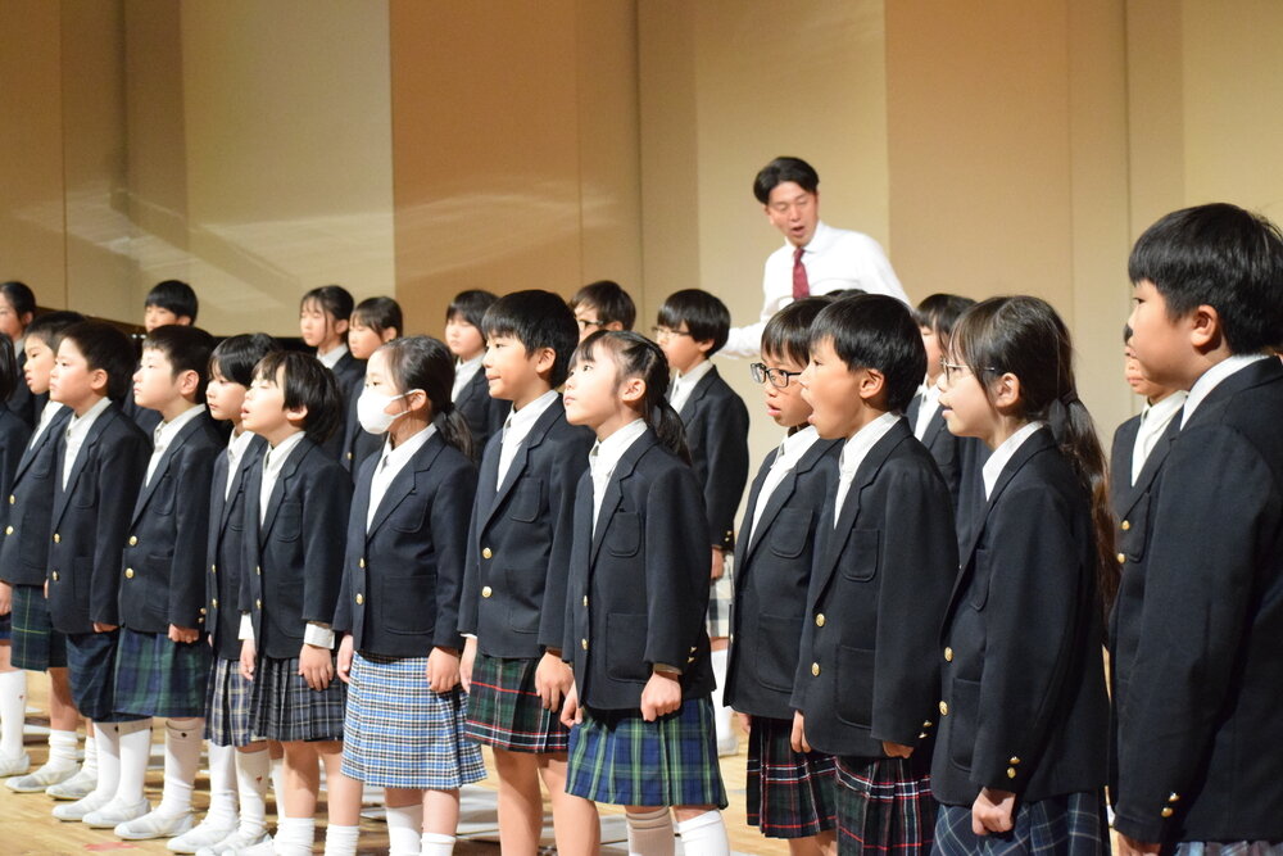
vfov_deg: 13.0
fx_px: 3742
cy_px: 428
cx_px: 642
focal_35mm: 105
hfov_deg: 19.5
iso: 6400
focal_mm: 70
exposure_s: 1/125
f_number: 6.3
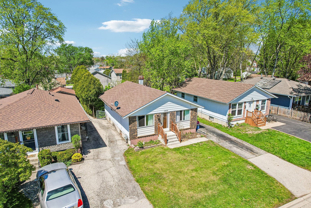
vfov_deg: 57.2
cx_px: 156
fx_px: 190
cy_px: 104
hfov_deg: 78.6
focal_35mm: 22
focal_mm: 8.4
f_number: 2.8
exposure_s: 1/2000
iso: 110
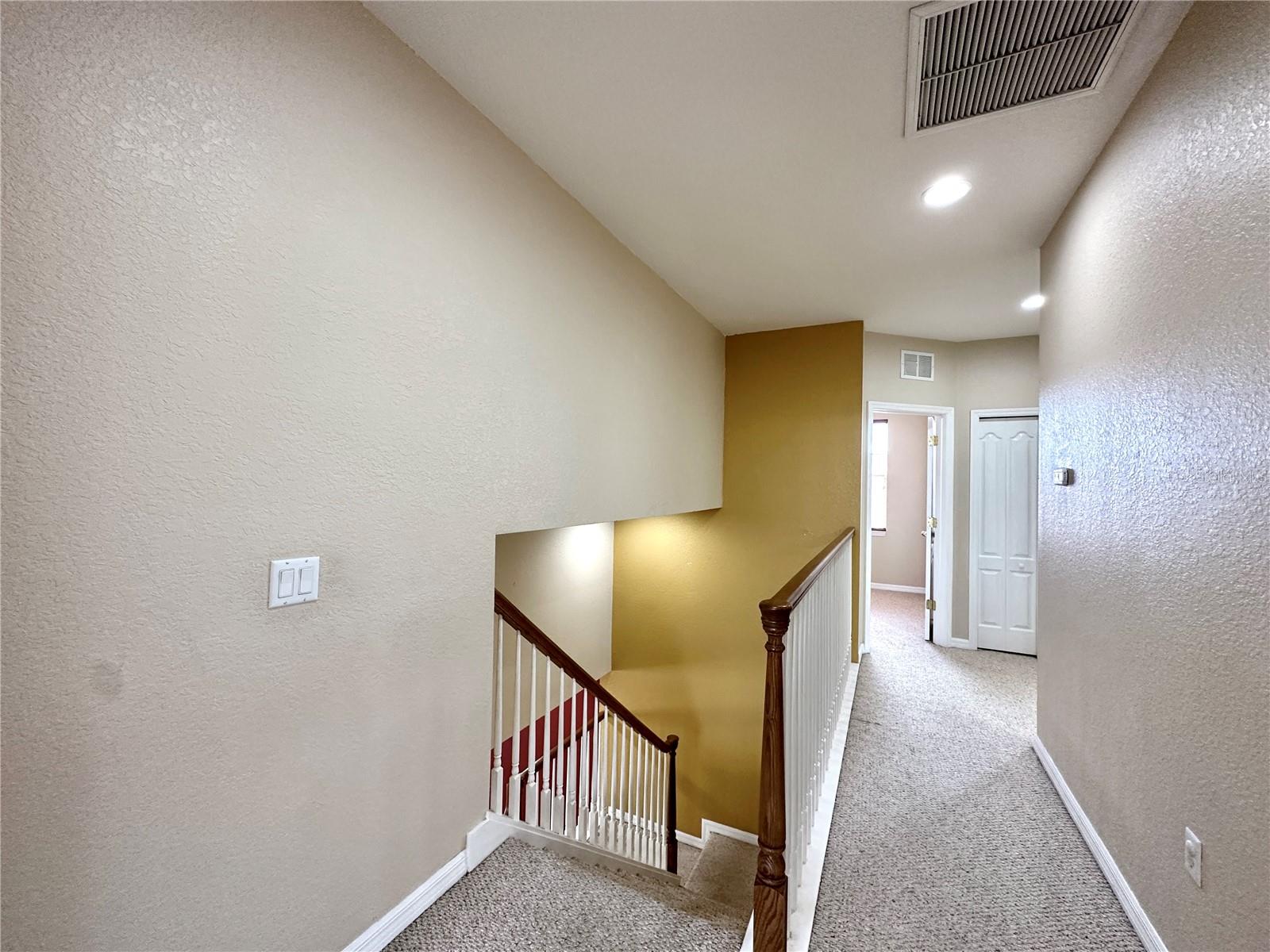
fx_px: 514
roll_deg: -1.0
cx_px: 635
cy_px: 476
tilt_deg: +0.5
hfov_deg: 102.1
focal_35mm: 14
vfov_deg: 85.7
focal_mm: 2.22
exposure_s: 1/99
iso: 200
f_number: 2.2
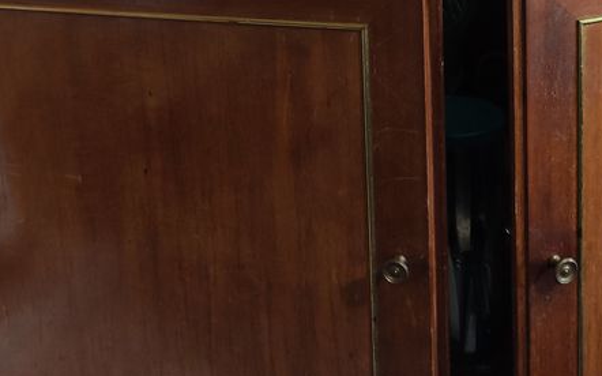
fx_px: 984
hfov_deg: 34.0
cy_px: -77
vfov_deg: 20.2
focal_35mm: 60
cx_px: 343
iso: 760
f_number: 1.89
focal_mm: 5.43
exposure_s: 1/25
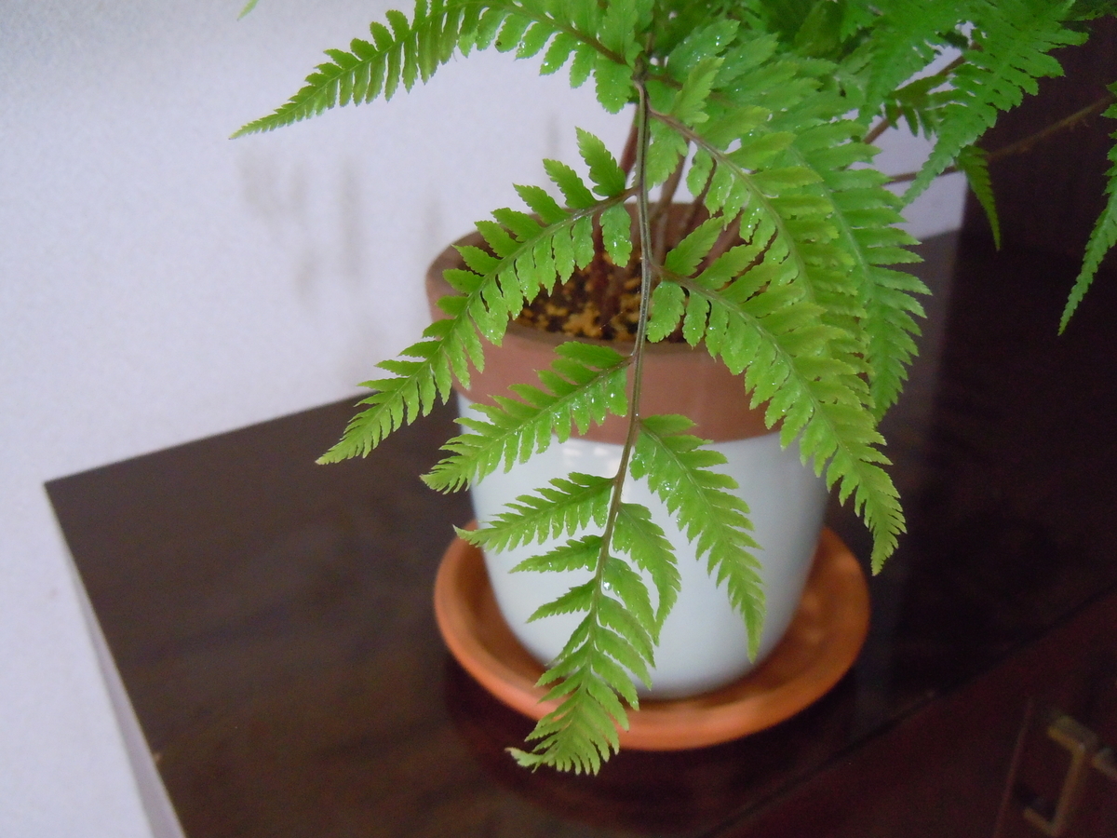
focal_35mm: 30
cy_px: 419
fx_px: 968
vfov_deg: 46.8
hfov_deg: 60.0
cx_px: 558
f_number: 3.5
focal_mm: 5.4
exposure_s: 1/25
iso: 800
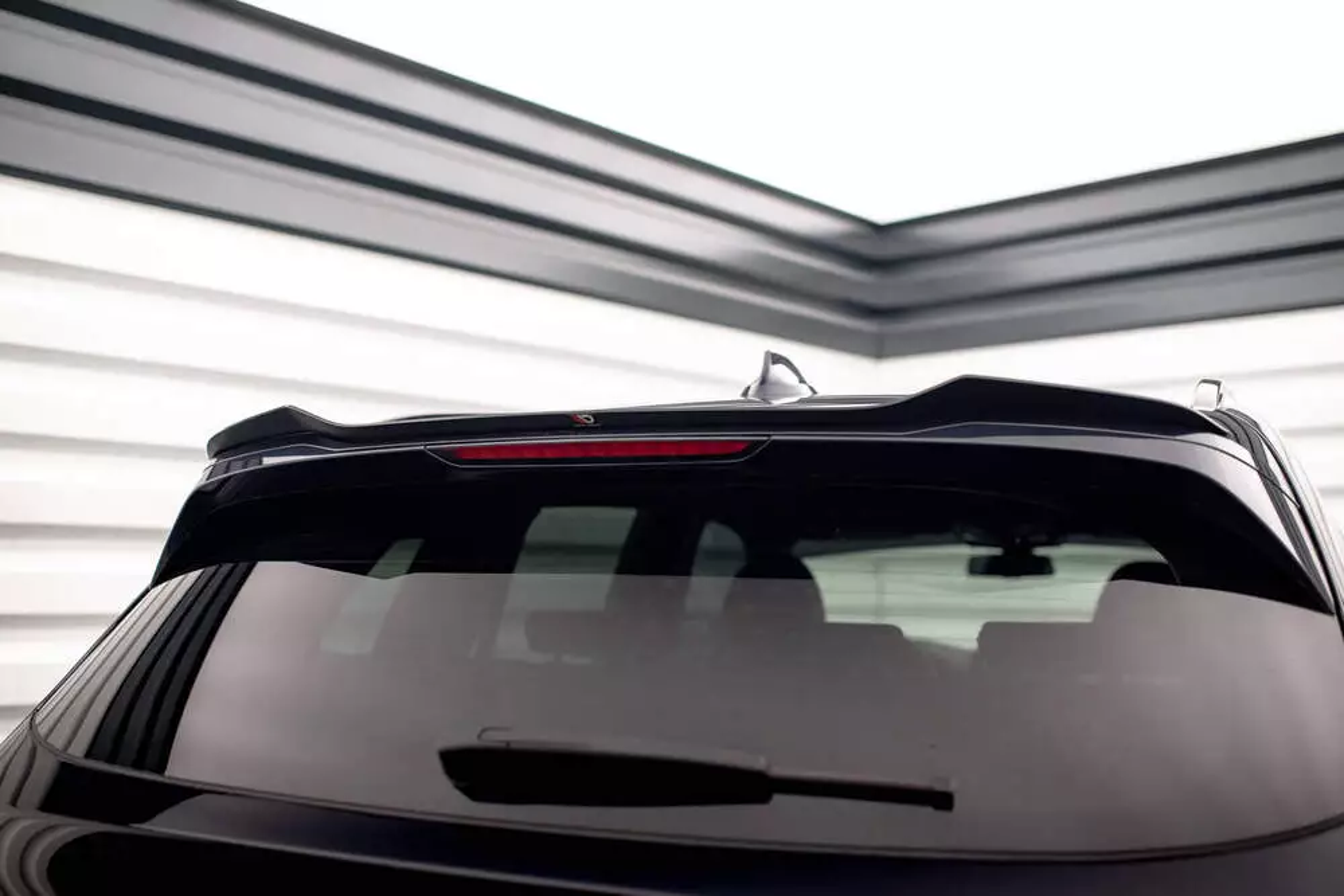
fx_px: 1337
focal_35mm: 36
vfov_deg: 37.1
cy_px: 442
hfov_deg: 53.4
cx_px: 659
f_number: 2.5
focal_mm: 35
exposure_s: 1/125
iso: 1250
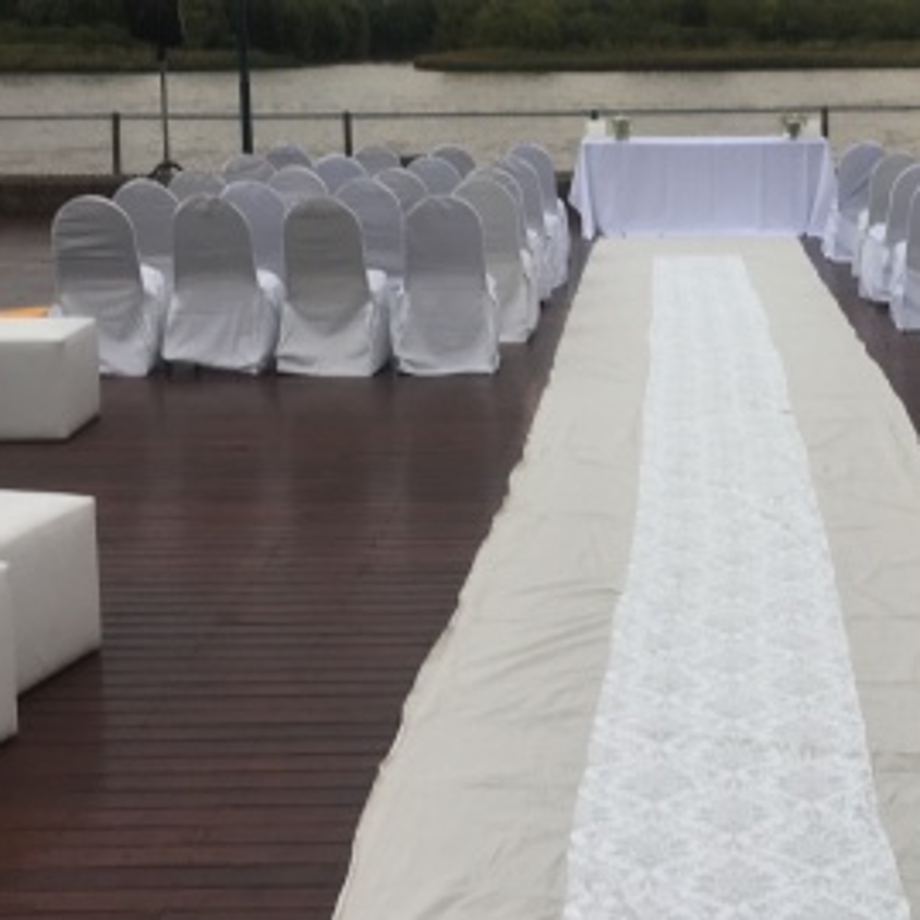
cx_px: 718
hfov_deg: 27.7
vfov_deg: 27.9
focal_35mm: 61
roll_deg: +1.0
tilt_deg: -6.3
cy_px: 274
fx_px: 1834
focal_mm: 4.15
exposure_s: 1/100
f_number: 2.2
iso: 32
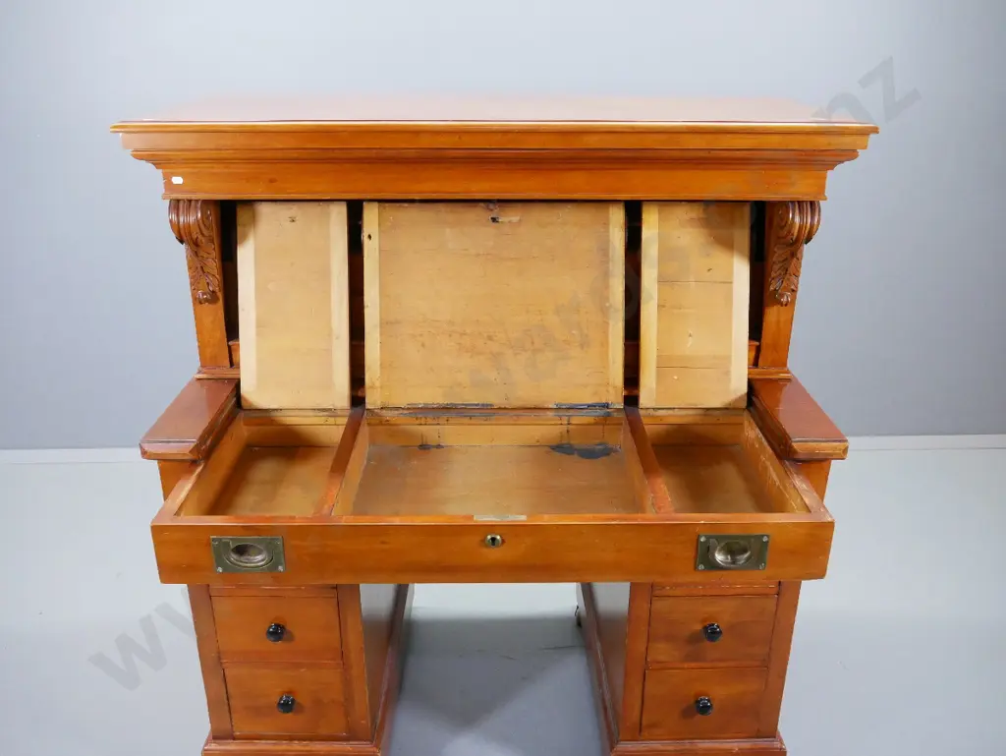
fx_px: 872
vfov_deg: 46.8
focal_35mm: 30
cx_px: 503
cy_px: 378
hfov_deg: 59.9
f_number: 5.6
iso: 3200
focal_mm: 15
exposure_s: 1/50
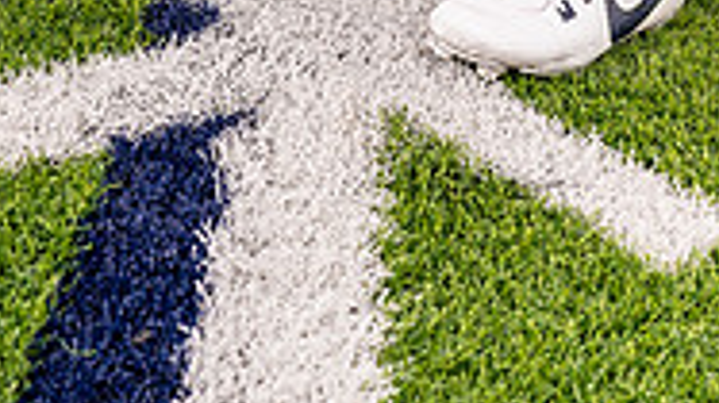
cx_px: 381
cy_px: -457
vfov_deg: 9.9
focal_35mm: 111
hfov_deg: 19.3
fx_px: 2115
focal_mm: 44
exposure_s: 1/250
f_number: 5.6
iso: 100
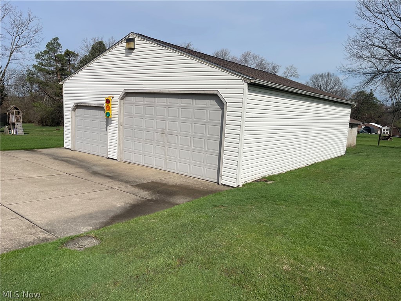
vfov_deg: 54.9
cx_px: 200
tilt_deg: -7.8
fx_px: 290
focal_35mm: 25
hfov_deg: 69.4
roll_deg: -3.5
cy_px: 150
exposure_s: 1/7937
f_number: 1.6
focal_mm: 5.1
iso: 32
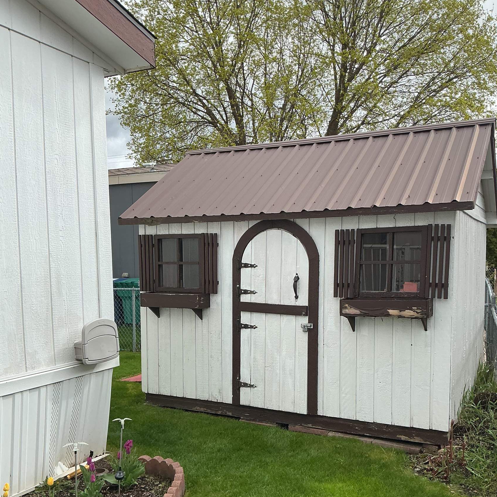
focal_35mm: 35
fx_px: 569
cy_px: 306
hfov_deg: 47.2
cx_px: 253
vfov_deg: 46.9
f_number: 1.8
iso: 25
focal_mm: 3
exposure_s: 1/1035
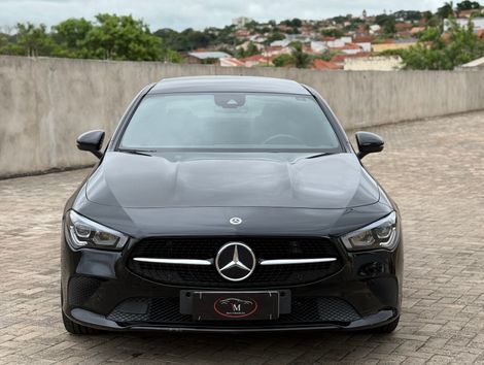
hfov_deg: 39.6
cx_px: 242
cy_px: 182
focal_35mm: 48
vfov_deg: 30.3
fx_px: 672
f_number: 1.78
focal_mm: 6.76
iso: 100
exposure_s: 1/1403
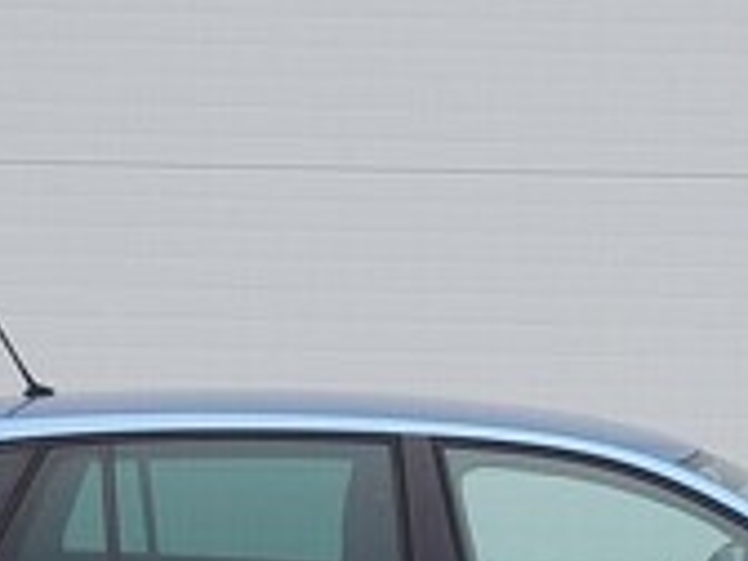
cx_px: 530
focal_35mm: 85
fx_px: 1837
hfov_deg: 22.9
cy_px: 724
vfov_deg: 16.4
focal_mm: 5.4
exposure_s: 1/100
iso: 64
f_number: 1.8
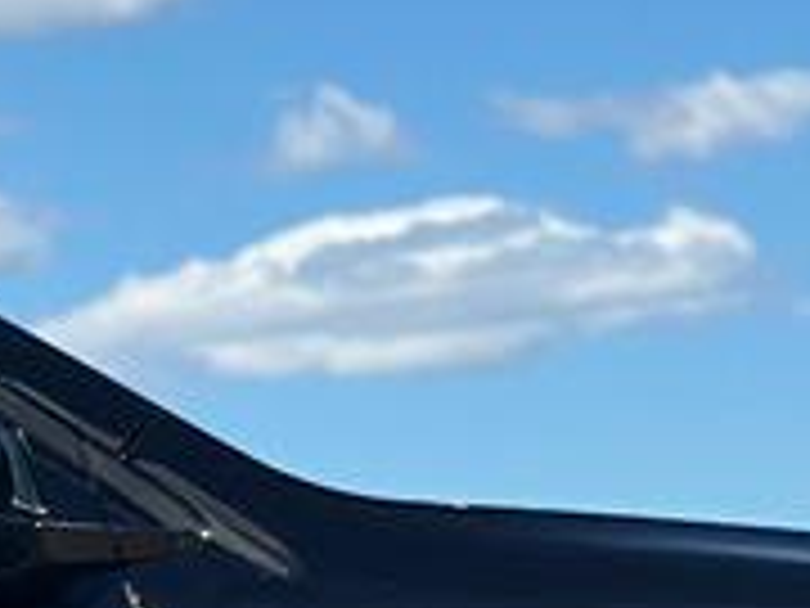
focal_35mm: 342
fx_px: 8003
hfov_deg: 5.6
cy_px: 820
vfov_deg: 4.3
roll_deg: +3.6
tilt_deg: +0.6
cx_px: -972
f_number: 1.78
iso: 100
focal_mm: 6.86
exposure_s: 1/6623
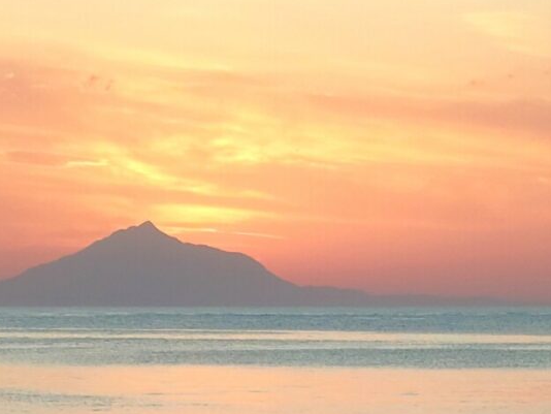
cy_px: 252
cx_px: 176
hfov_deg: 40.6
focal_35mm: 46
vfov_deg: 31.4
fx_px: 733
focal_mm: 5.89
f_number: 1.89
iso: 59
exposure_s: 1/100
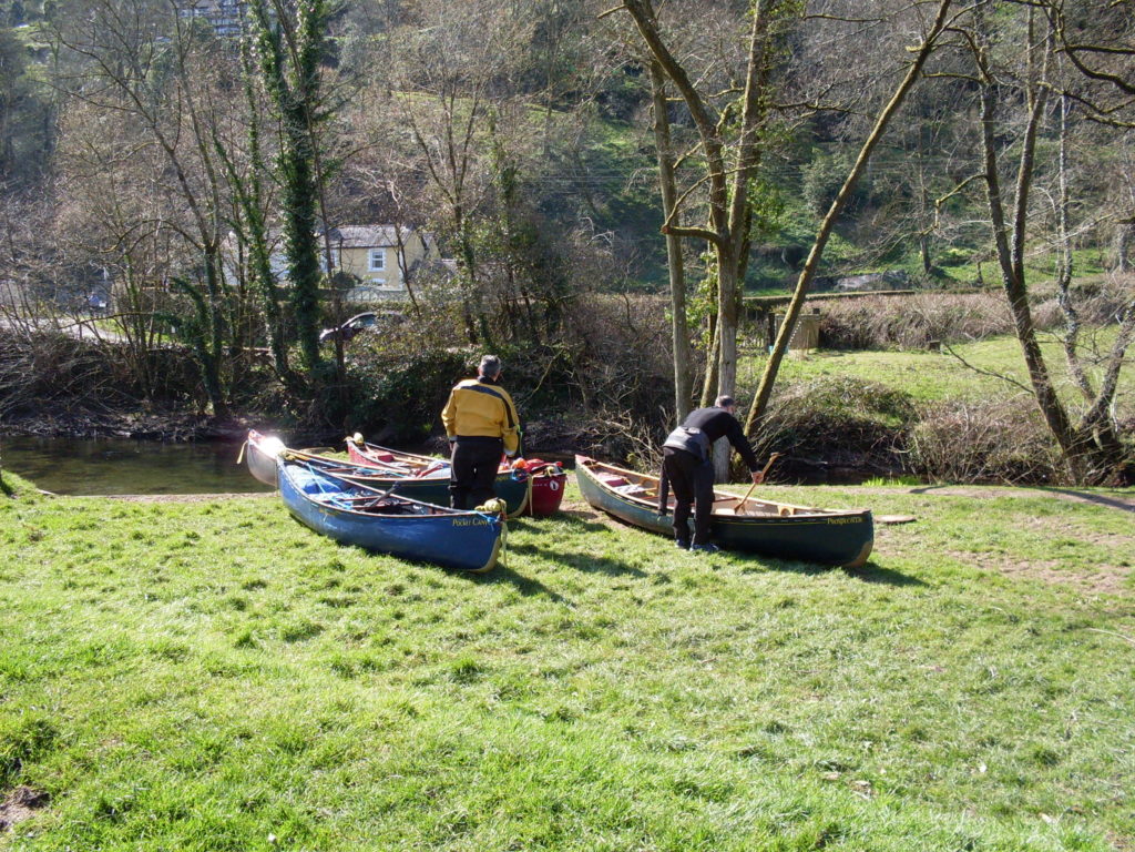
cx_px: 568
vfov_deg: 37.7
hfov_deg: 49.0
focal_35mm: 38
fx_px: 1246
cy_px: 426
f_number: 2.8
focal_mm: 6.3
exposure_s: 1/500
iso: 80
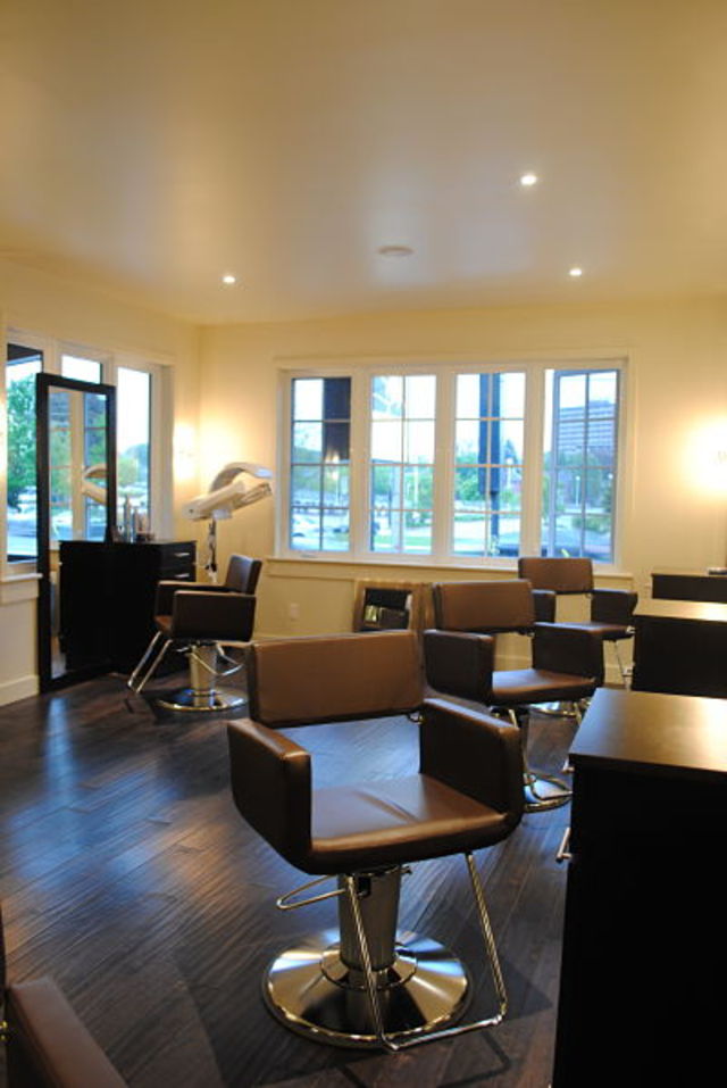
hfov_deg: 48.0
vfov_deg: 67.3
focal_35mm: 27
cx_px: 364
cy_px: 544
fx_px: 816
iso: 400
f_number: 3.5
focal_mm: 18
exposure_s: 1/13
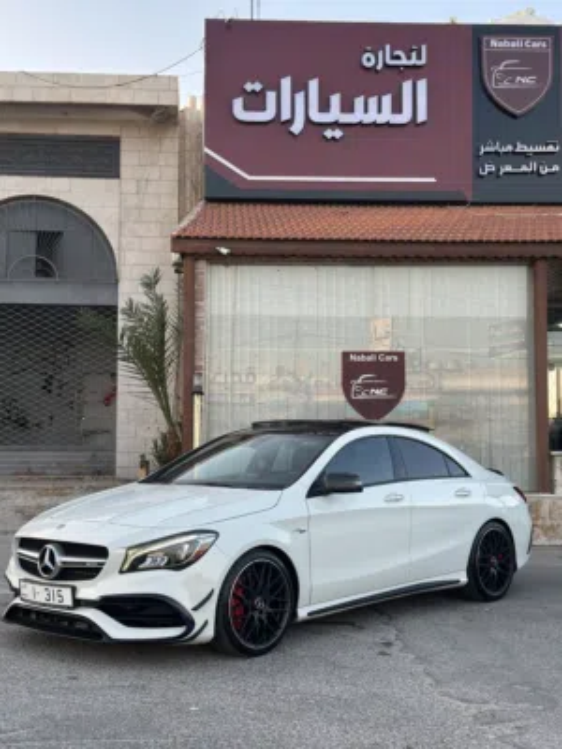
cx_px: 281
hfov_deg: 30.3
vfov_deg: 39.7
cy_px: 374
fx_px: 1039
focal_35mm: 48
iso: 80
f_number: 1.78
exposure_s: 1/480
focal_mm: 6.86
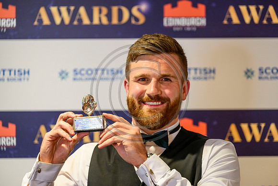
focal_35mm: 150
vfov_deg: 9.2
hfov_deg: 13.7
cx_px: 139
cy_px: 93
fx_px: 1159
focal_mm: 150
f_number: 3.2
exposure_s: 1/160
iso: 2000
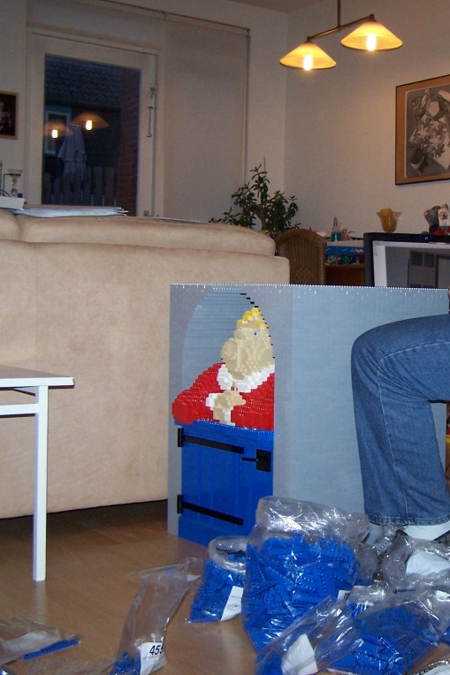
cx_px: 380
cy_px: 338
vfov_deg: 37.5
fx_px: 994
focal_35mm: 53
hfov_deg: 24.9
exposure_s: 1/60
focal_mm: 6.3
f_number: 2.8
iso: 140
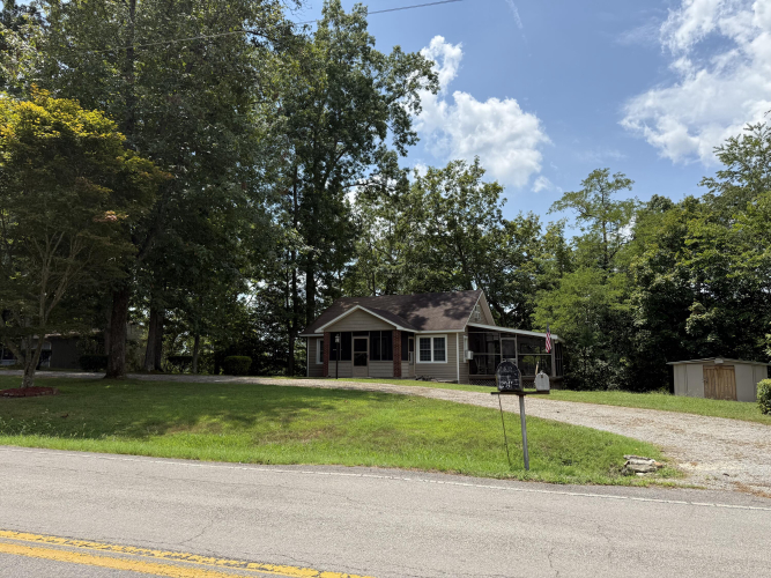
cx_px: 386
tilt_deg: +8.1
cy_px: 289
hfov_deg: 71.6
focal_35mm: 24
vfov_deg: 56.8
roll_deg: +0.4
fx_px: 534
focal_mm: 6.76
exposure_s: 1/4975
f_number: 1.78
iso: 80
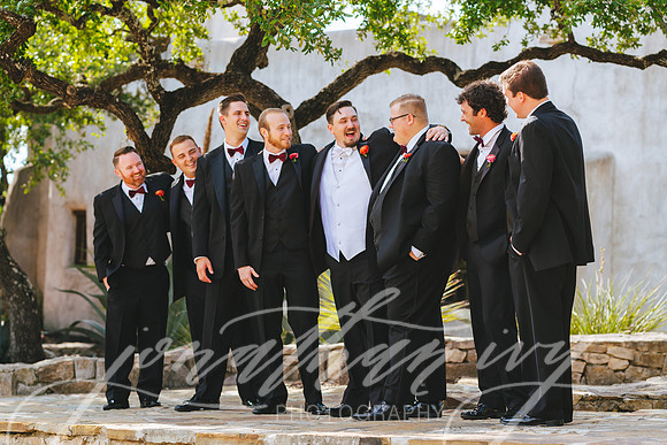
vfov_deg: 16.1
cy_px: 222
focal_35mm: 85
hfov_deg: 23.9
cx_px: 334
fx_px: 1575
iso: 160
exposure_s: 1/640
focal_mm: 85
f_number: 3.2
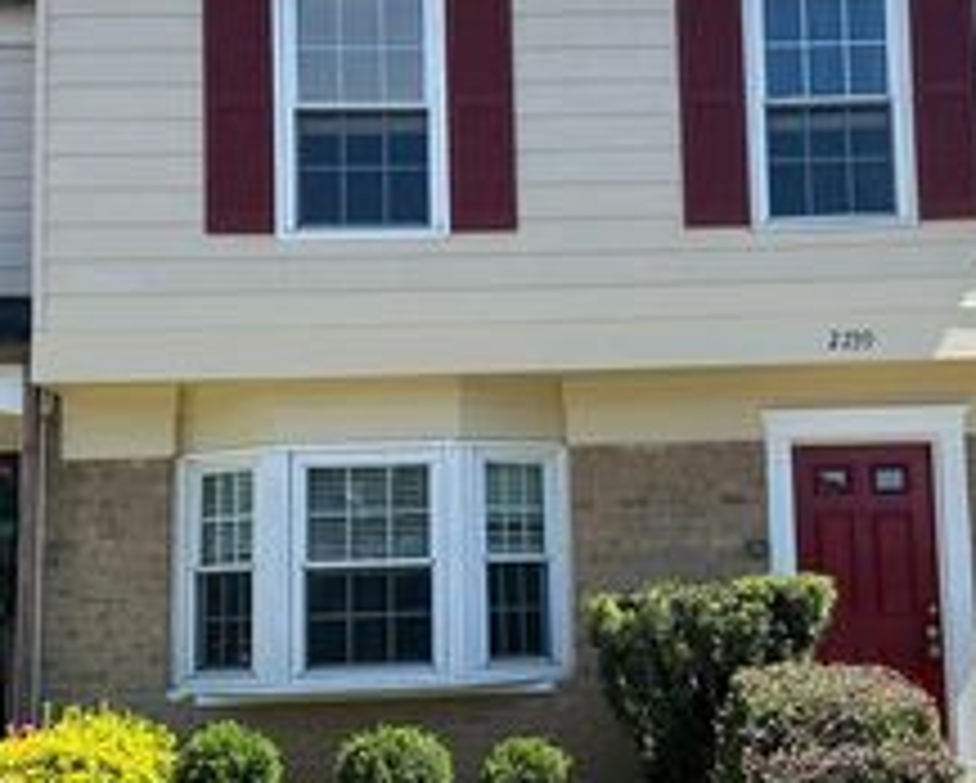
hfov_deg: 34.4
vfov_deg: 28.1
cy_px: 448
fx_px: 1561
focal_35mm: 54
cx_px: 643
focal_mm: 6.86
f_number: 1.78
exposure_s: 1/2469
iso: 80
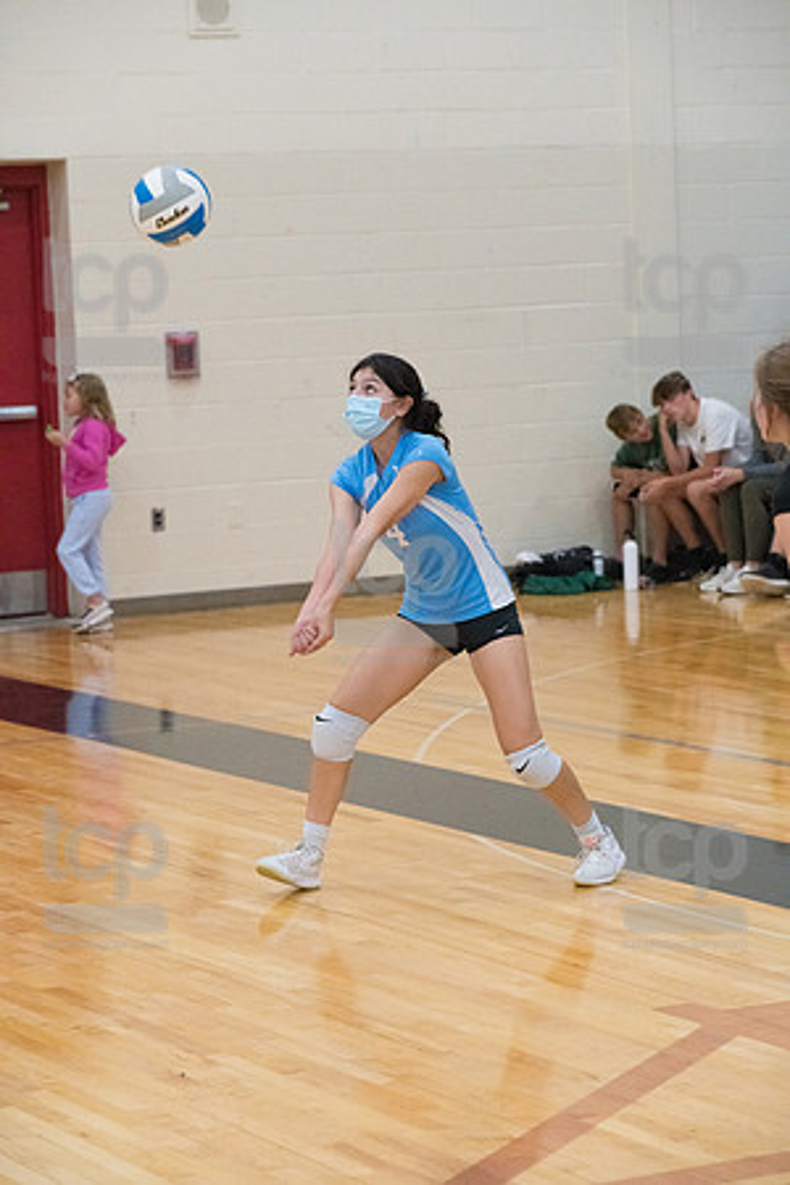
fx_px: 3621
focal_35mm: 110
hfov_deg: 12.5
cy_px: 592
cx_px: 395
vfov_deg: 18.6
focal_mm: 110
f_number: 4.5
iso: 6400
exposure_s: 1/1000
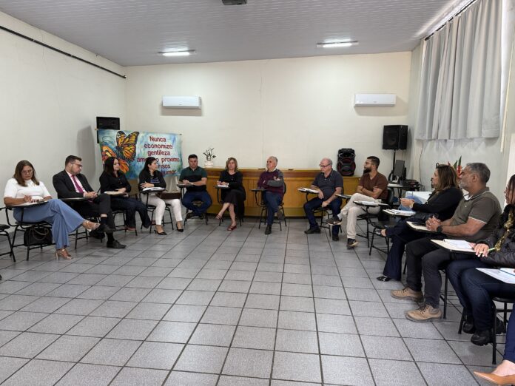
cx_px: 258
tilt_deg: -6.4
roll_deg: -0.6
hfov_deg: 71.6
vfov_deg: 56.8
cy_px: 193
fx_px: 357
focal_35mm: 24
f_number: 1.78
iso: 250
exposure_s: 1/60
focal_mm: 6.76
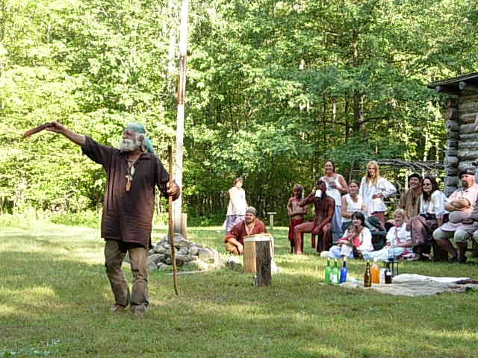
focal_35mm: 89
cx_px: 239
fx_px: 1229
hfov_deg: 22.0
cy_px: 179
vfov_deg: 16.6
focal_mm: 18.6
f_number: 4.3
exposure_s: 1/98.7
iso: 50
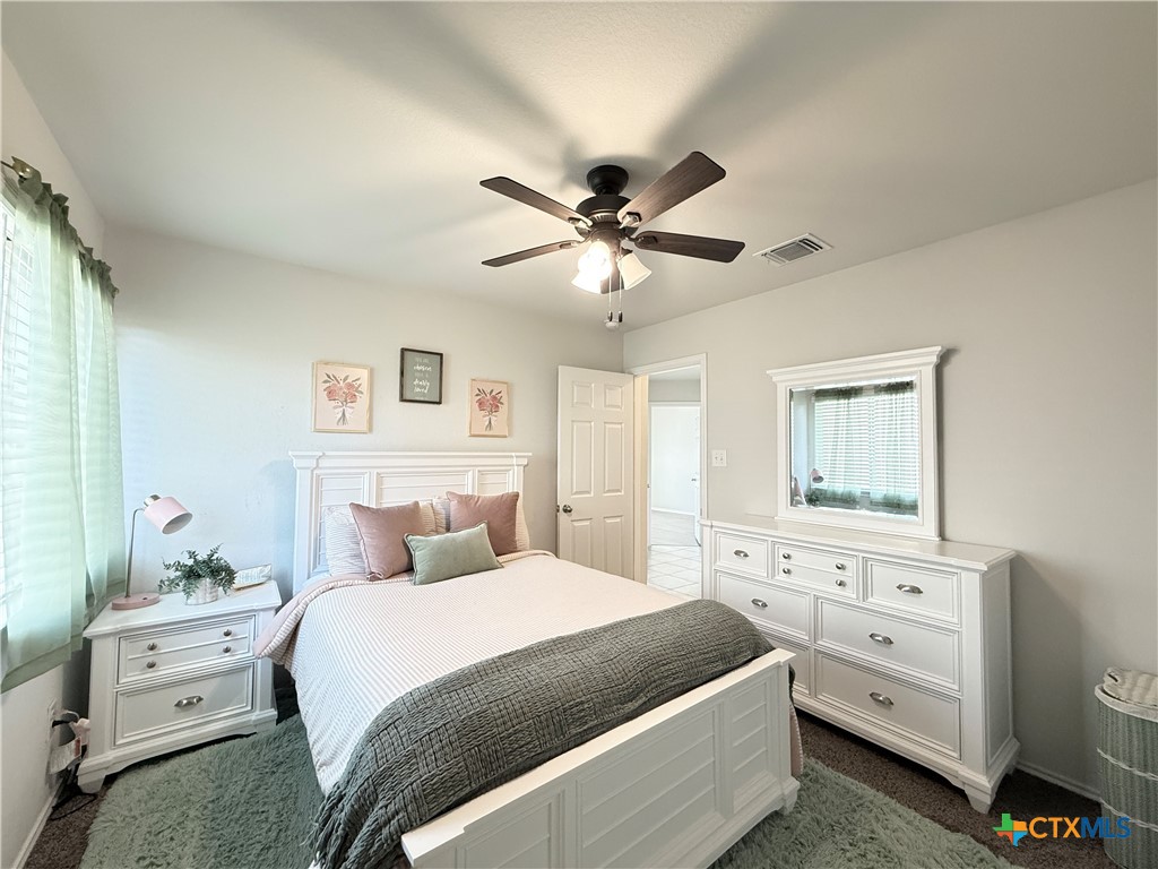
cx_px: 579
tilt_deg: +2.1
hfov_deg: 102.1
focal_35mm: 14
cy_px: 434
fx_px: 468
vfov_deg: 85.7
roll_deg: -0.7
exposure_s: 1/60
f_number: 2.2
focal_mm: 2.22
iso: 500
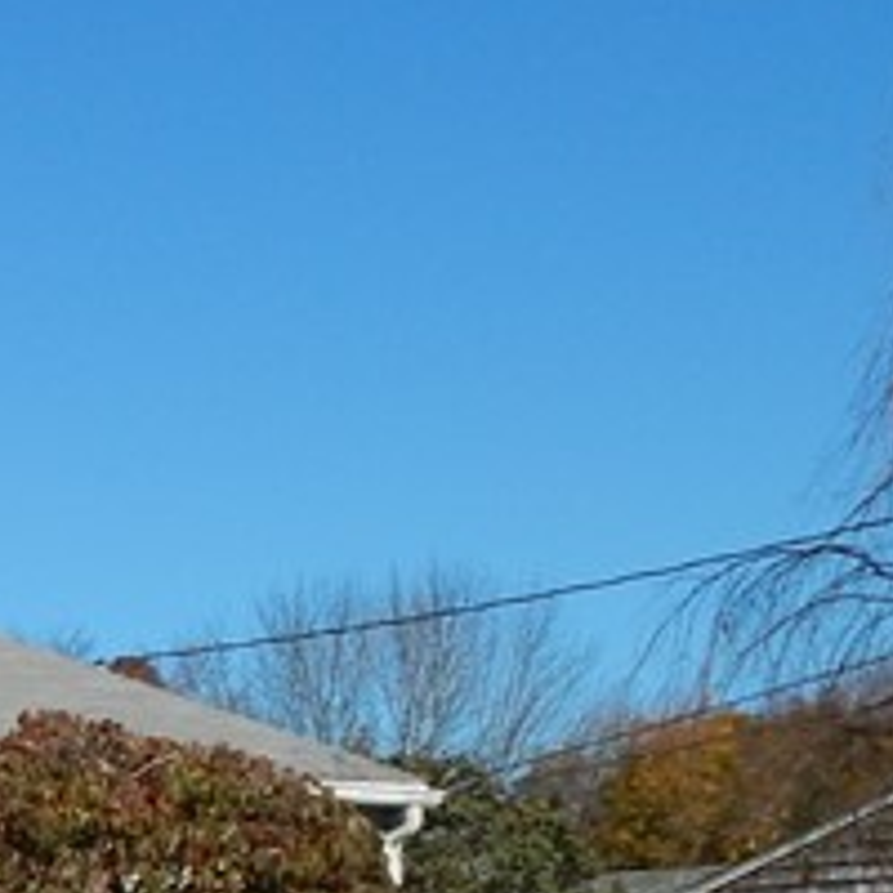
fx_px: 3707
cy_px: 1237
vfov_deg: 13.2
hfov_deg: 11.1
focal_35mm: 127
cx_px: -1371
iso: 125
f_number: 6.3
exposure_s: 1/800
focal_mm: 5.1
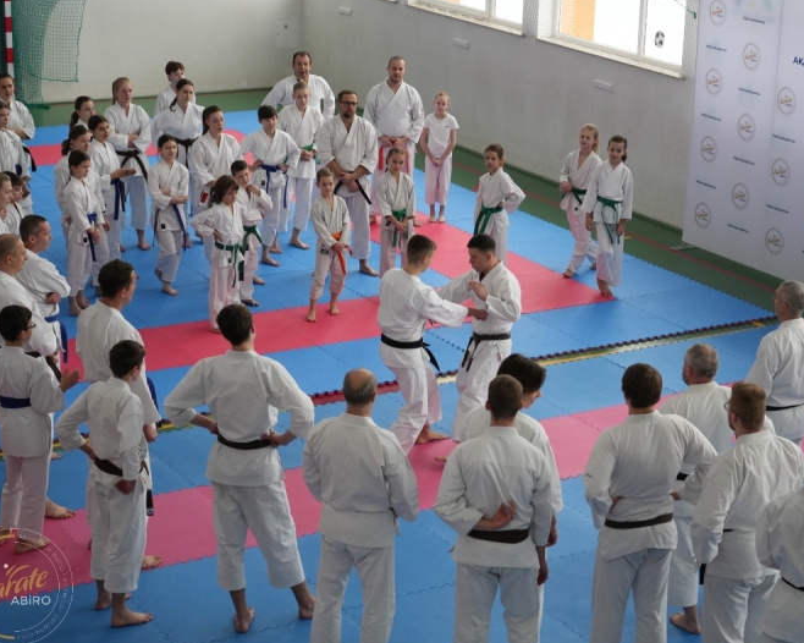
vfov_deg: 21.0
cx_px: 442
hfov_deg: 26.1
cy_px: 322
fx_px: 1737
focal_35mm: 73
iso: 3200
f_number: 4
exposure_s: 1/640
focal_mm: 64
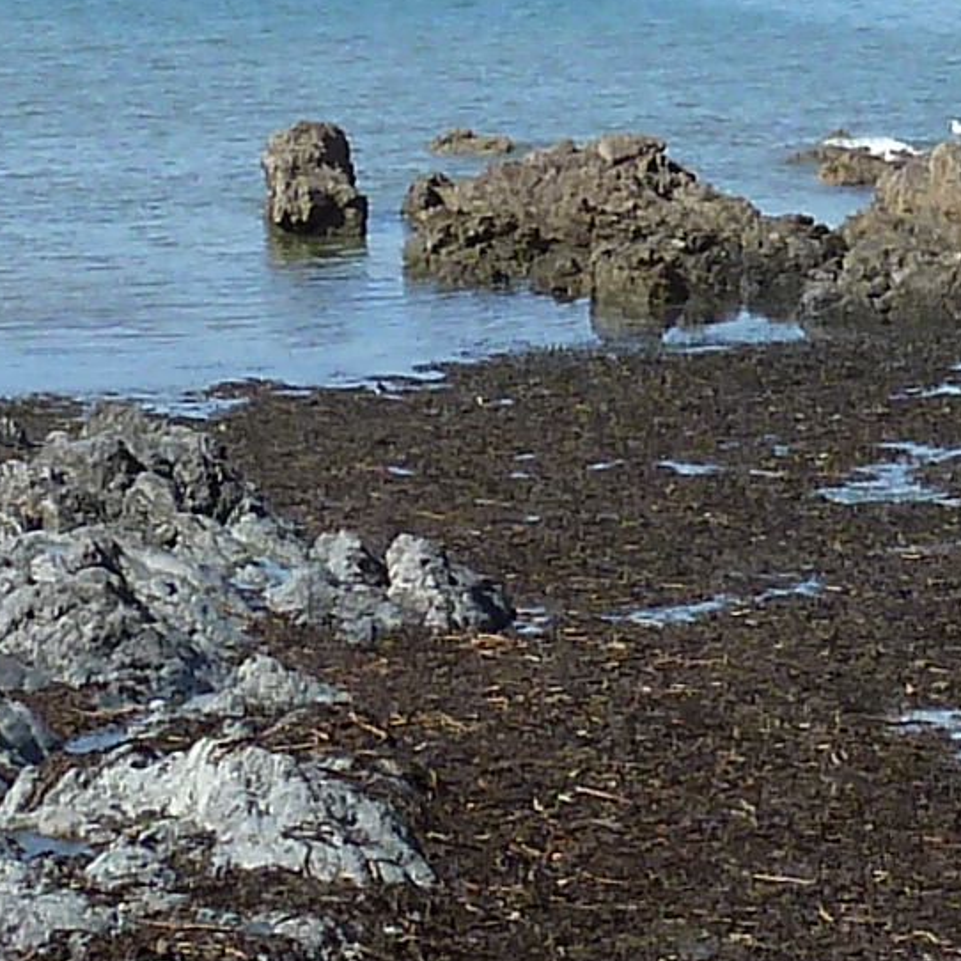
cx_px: 658
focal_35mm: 163
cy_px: 179
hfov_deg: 10.7
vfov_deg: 10.7
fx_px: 5120
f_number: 4
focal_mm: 4.1
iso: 80
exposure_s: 1/400
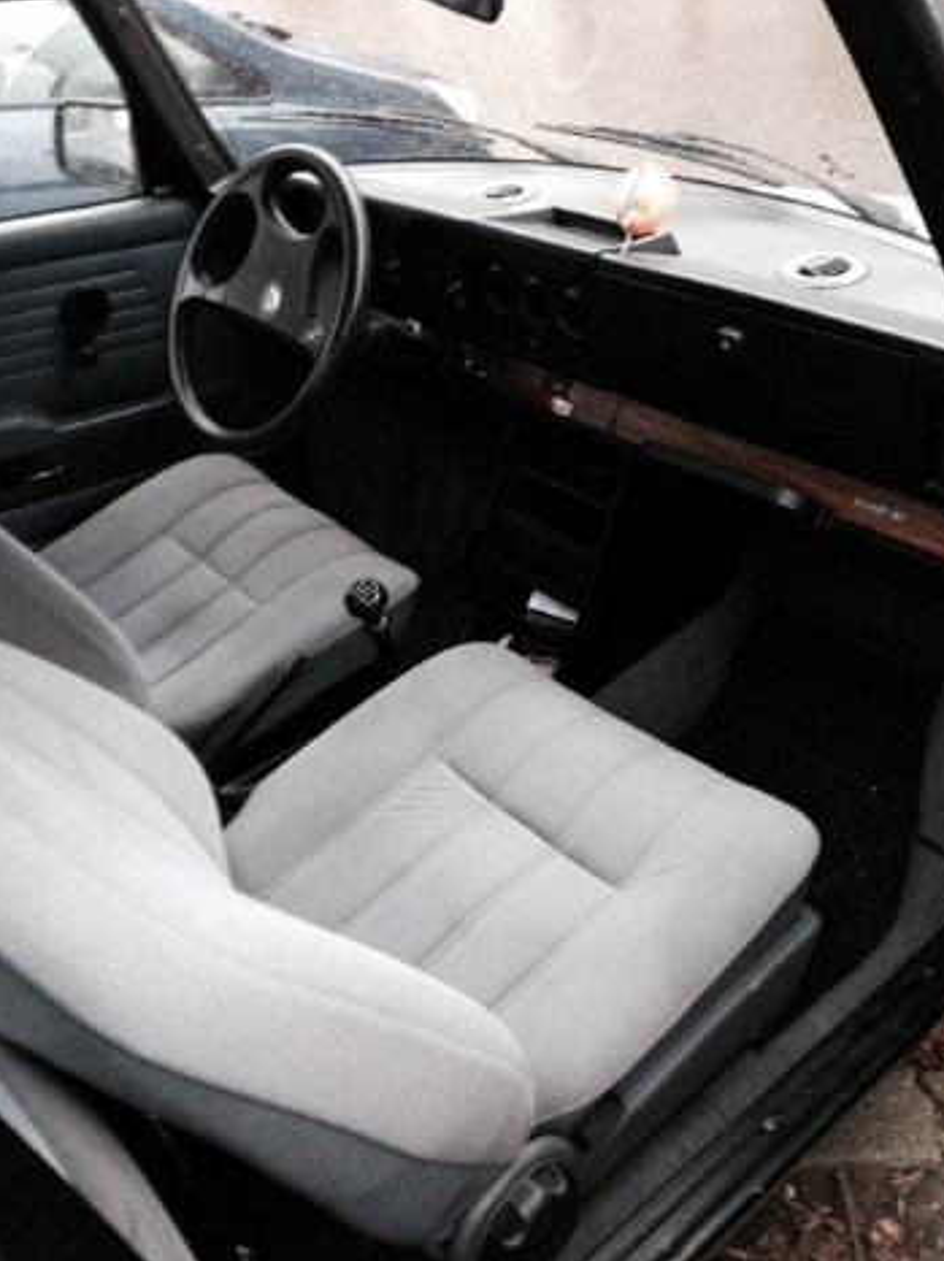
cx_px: 476
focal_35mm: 34
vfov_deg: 54.0
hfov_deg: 41.8
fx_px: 1237
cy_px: 639
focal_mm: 4.12
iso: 400
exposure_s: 1/15
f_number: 2.4
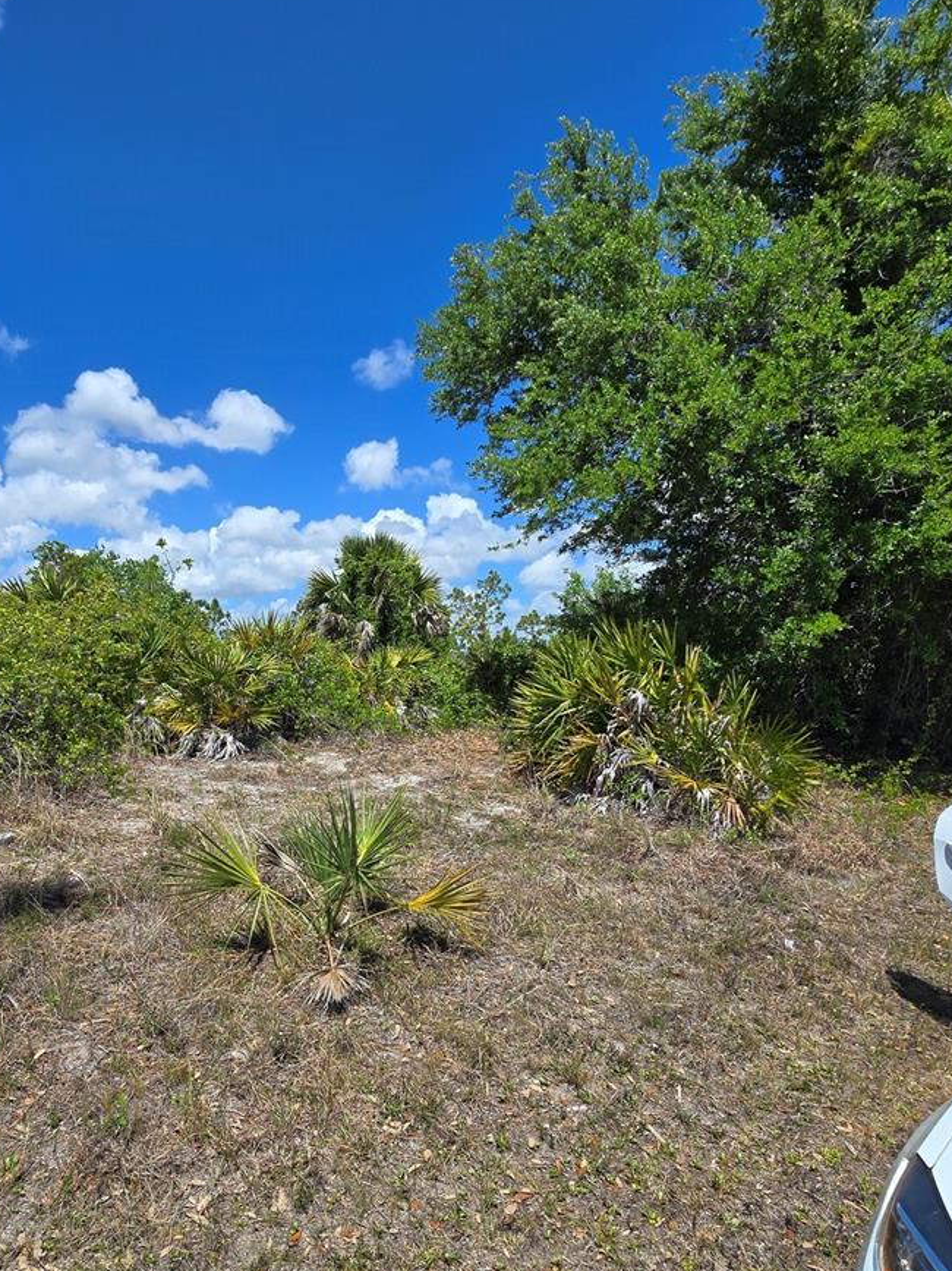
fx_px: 660
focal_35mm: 18
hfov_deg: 70.0
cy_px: 717
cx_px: 337
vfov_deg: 87.3
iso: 50
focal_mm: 2.2
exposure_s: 1/2586
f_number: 2.2
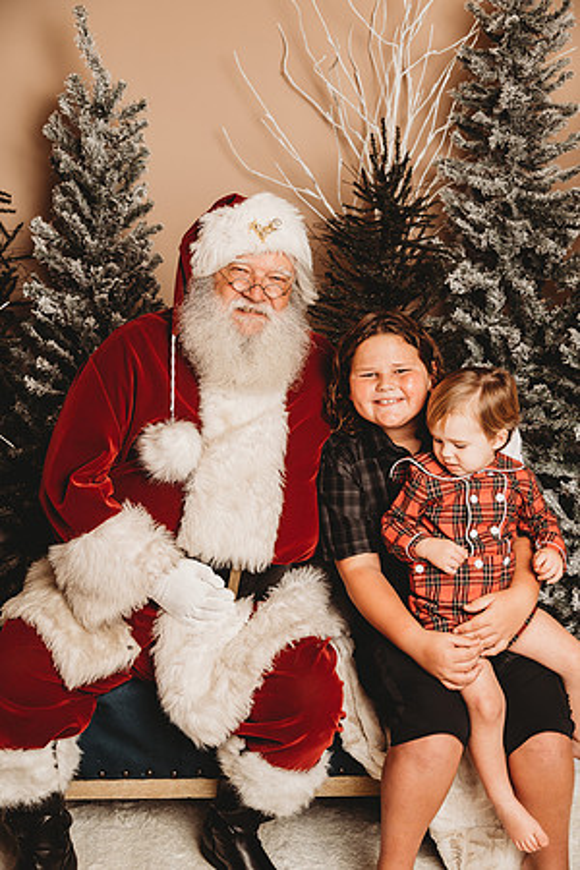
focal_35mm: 48
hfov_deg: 28.1
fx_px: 1160
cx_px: 290
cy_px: 435
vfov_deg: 41.1
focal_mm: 48
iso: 100
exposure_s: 1/160
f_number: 4
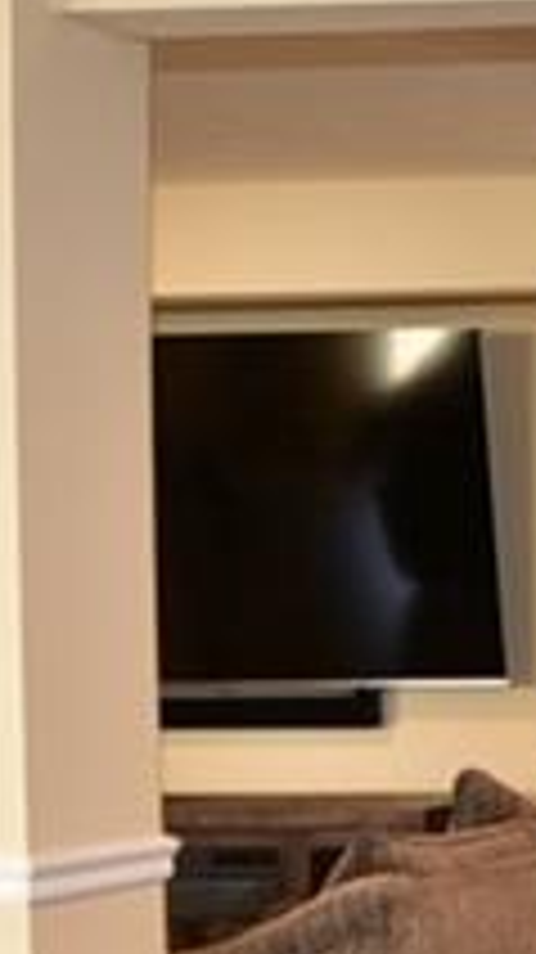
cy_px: 650
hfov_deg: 9.9
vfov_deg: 23.3
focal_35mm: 91
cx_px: 1613
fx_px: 2303
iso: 160
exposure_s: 1/2
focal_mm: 18
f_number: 6.3
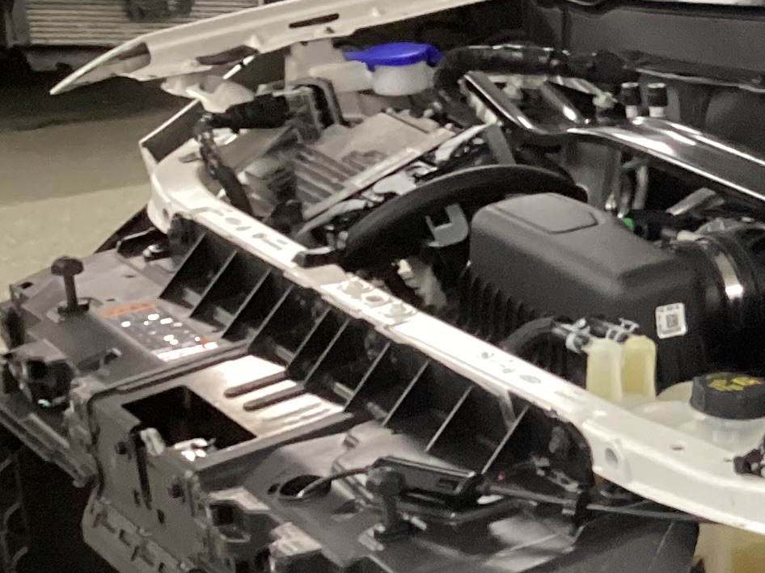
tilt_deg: -25.9
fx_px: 2364
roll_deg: -2.1
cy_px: 574
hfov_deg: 16.6
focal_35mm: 107
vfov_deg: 13.6
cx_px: 1164
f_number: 2.4
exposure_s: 1/33
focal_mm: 3.3
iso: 250
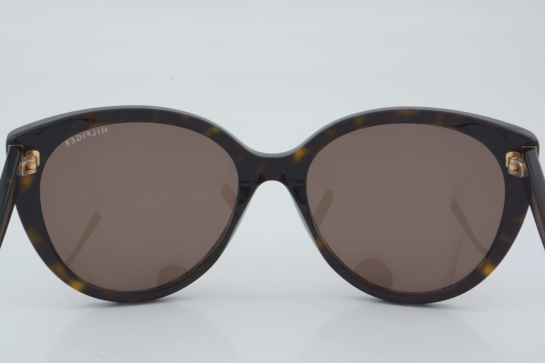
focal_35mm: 75
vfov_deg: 18.2
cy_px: 182
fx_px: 1135
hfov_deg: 27.0
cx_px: 272
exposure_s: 1/3
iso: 100
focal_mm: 50
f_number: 32
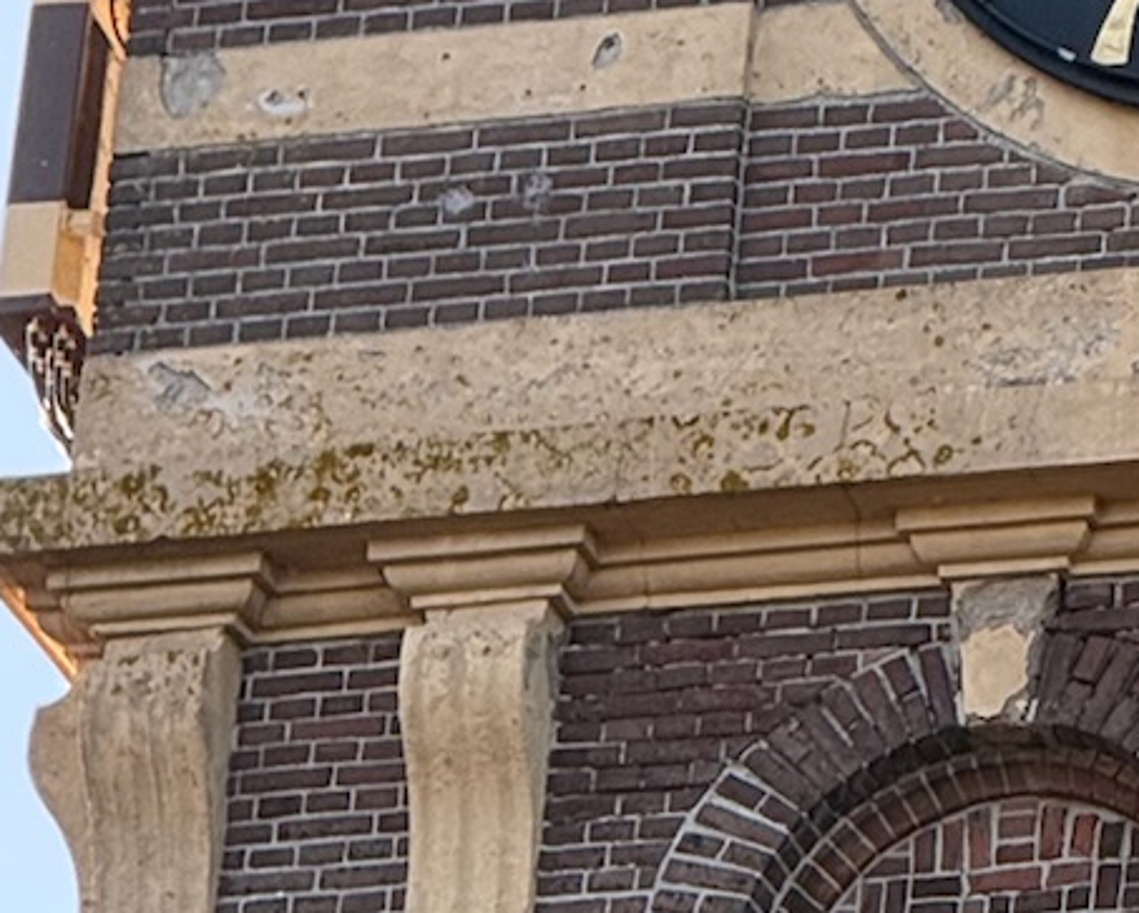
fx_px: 17844
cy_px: -73
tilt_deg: +29.6
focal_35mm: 529
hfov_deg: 3.6
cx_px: 1559
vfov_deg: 2.9
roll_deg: -3.8
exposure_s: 1/207
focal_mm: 15.66
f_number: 2.8
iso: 64
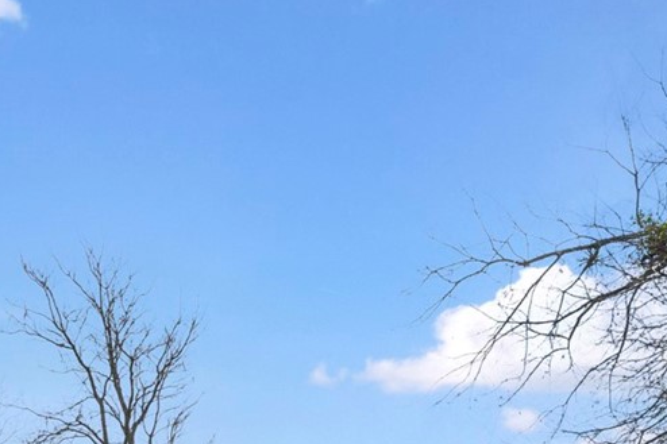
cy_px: 841
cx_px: -41
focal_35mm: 88
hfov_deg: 22.0
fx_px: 1630
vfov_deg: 13.6
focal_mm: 20
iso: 250
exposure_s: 1/320
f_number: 9
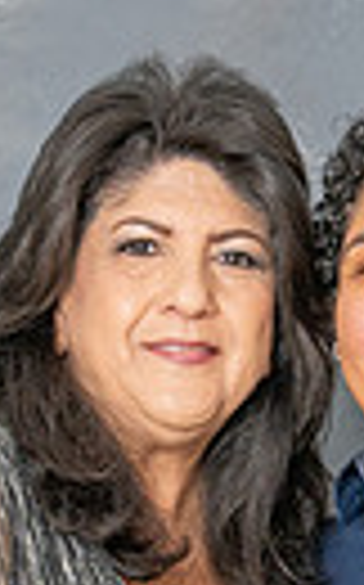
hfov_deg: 4.2
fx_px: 4979
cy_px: 828
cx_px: 321
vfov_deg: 6.6
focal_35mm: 313
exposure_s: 1/200
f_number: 5.6
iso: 200
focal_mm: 59
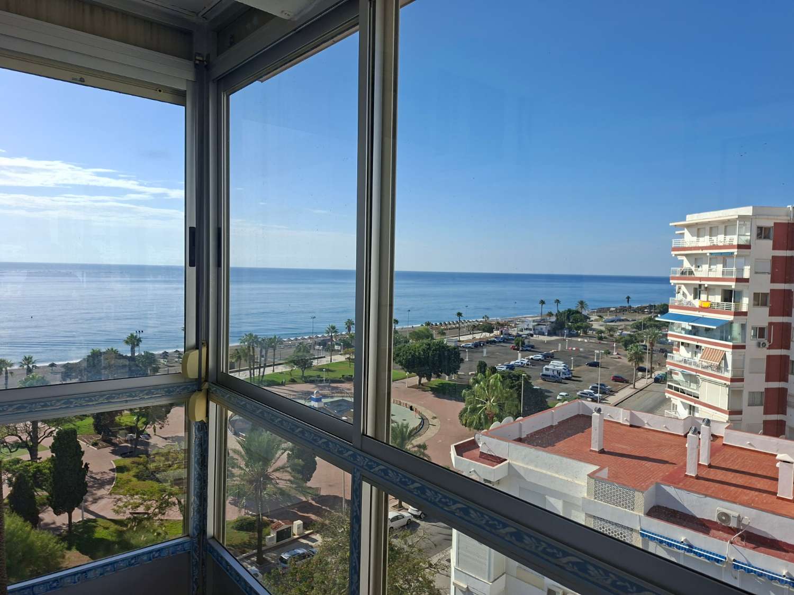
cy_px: 298
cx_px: 397
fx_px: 528
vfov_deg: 58.9
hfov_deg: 73.9
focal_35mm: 23
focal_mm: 5.54
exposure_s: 1/2571
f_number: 1.8
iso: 50
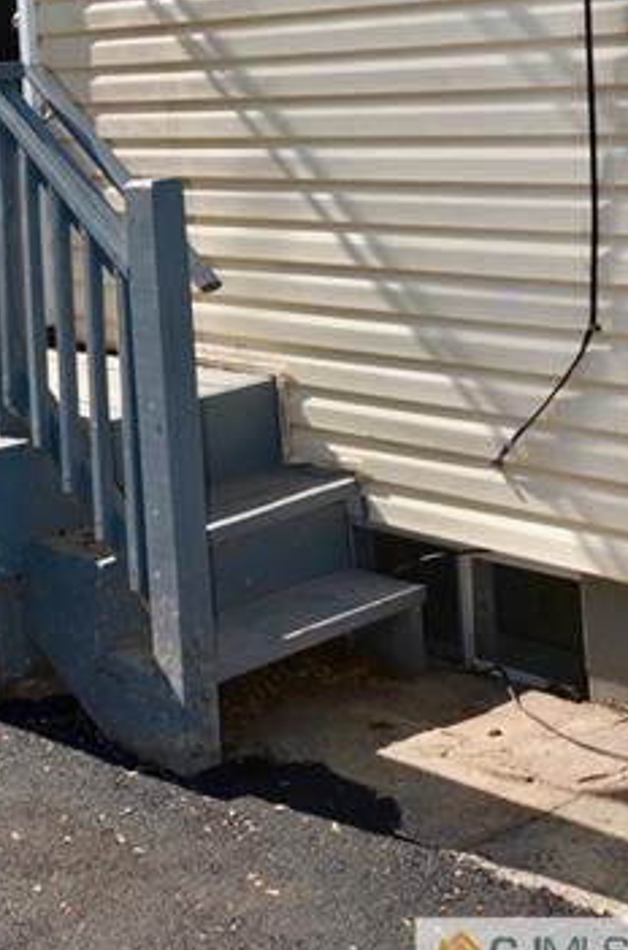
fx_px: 1553
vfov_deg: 31.1
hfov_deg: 22.0
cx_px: 3
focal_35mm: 59
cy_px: -38
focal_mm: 18
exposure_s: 1/200
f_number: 10
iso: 100
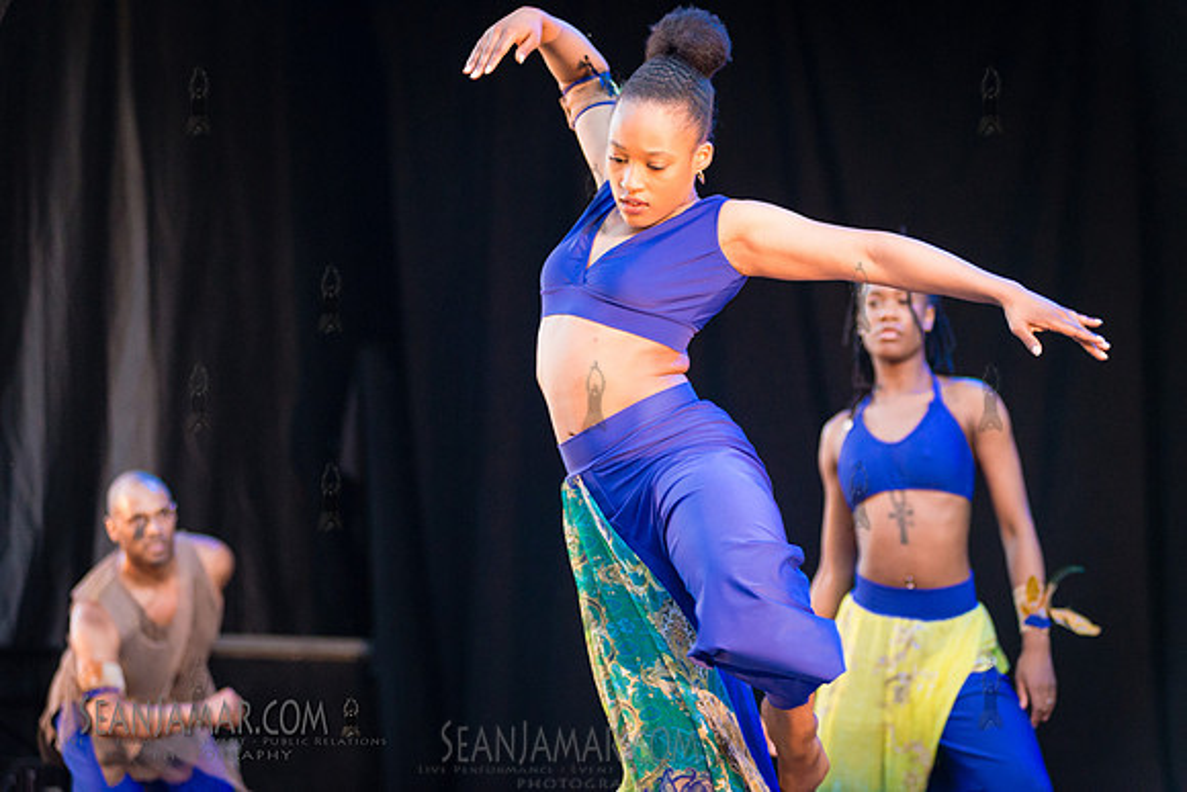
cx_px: 594
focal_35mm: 100
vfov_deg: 13.7
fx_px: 3298
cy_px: 396
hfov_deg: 20.4
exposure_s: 1/400
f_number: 2.8
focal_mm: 100
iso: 4000
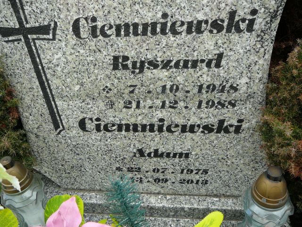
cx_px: 151
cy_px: 114
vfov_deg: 40.7
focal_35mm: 35
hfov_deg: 52.6
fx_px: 305
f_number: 2.8
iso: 80
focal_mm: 5.2
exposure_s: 1/200
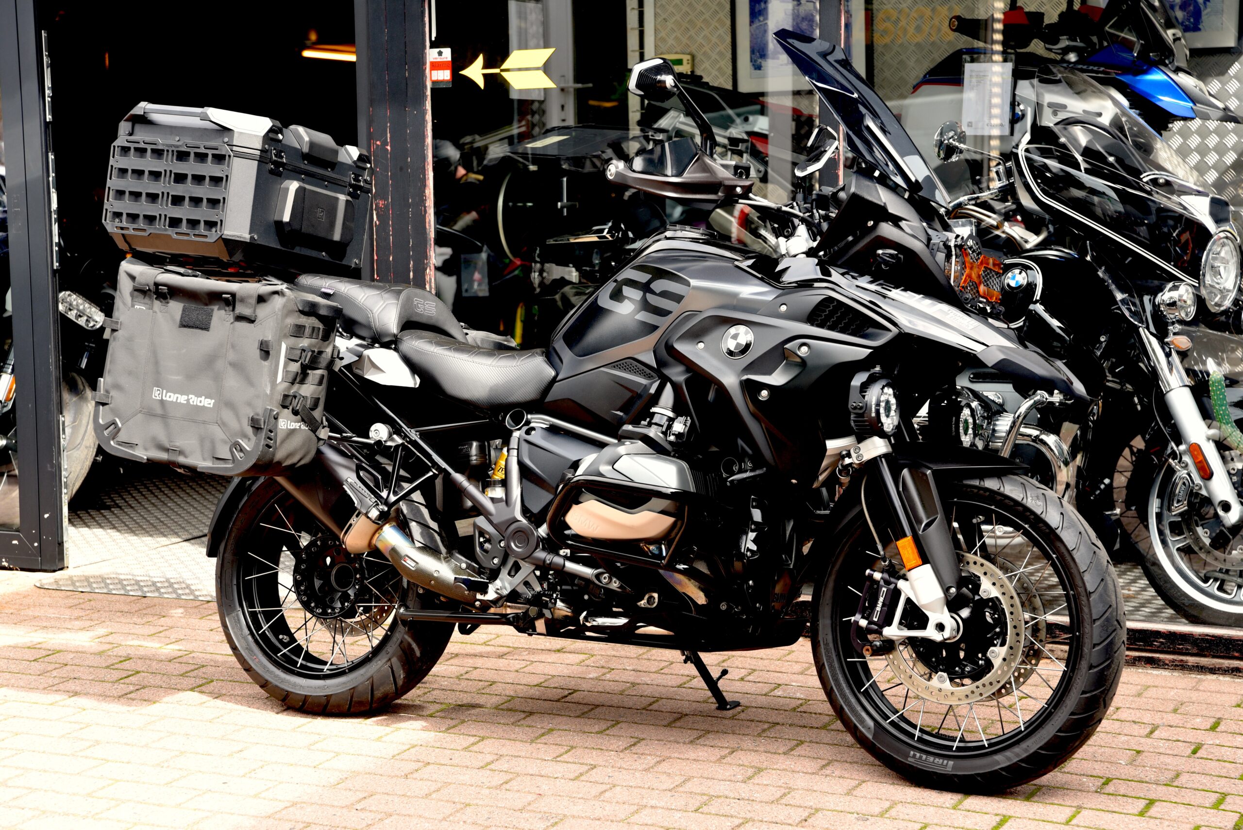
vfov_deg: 19.5
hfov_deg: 28.8
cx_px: 622
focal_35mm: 70
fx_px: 2418
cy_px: 415
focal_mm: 70
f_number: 5.6
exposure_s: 1/125
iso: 200
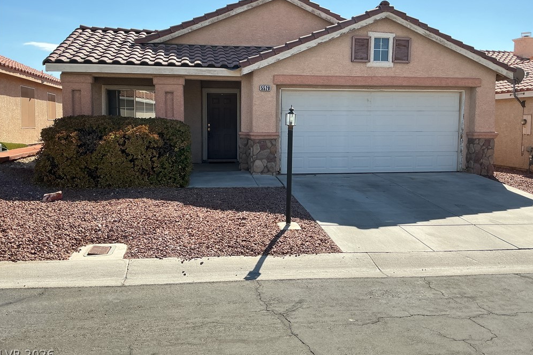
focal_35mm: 31
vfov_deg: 42.3
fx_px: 459
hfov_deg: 60.3
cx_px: 270
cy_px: 158
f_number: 1.8
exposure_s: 1/1311
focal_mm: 3
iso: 25
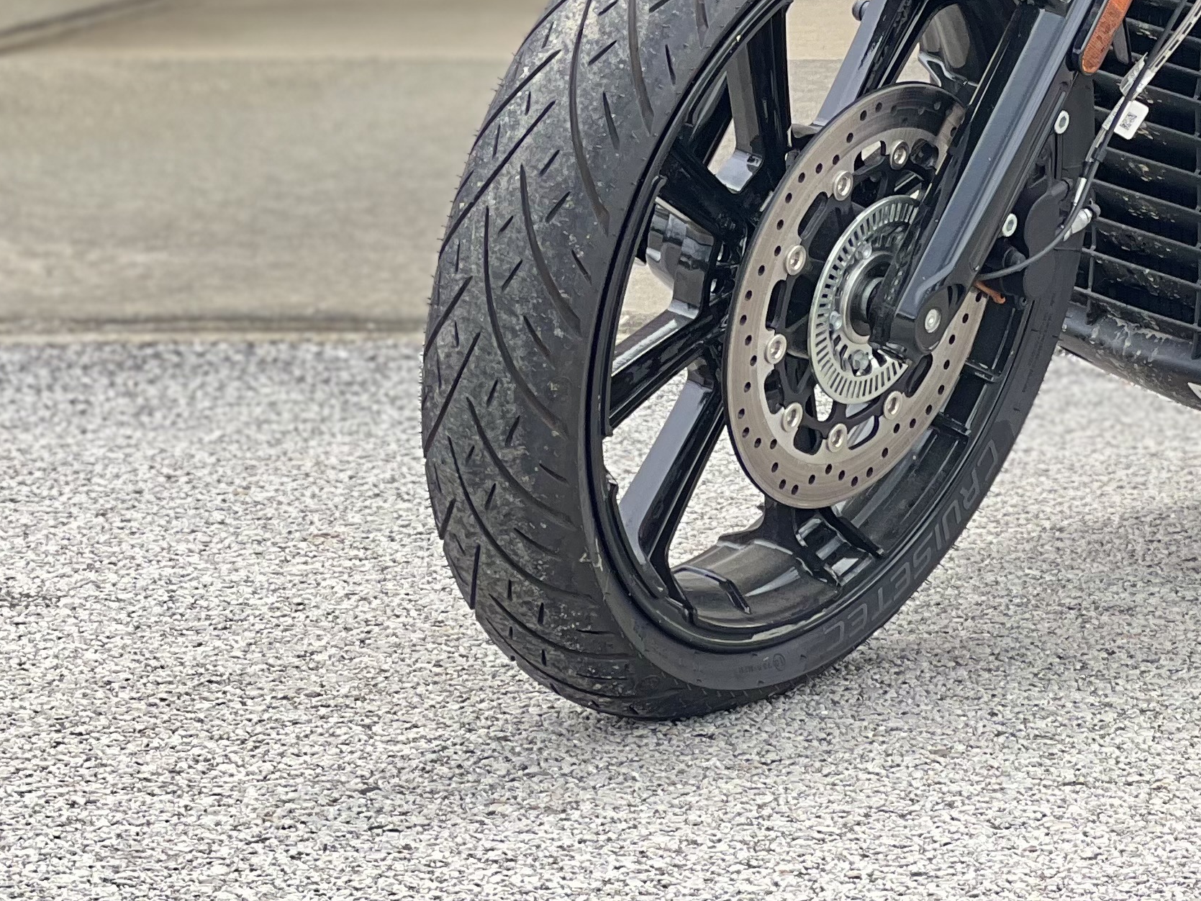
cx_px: 1349
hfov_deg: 10.5
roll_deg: +0.1
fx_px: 6454
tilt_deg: -1.3
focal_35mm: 186
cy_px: -181
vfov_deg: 7.9
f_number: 2.8
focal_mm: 9
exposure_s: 1/174
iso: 25
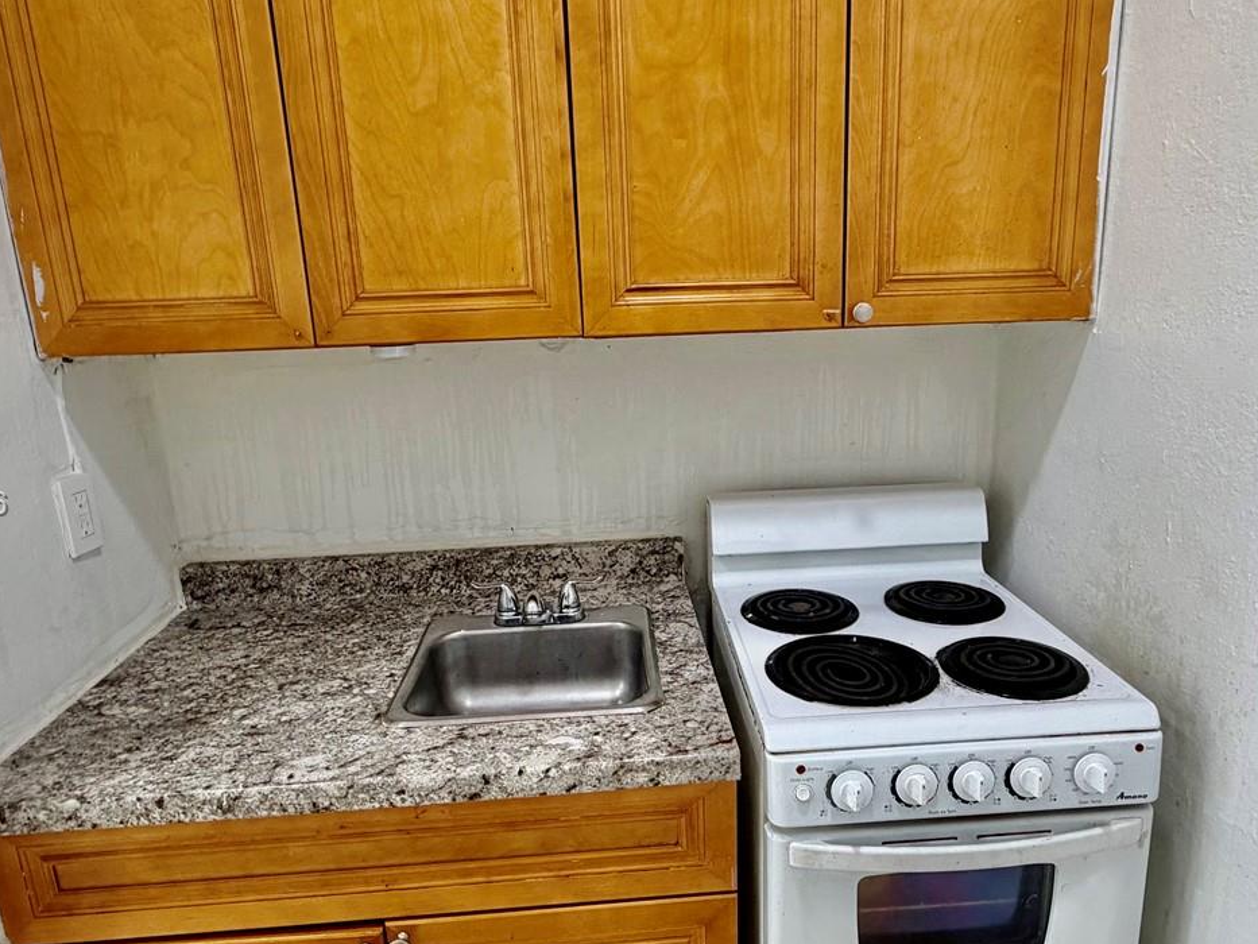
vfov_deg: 56.8
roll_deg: +1.9
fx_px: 872
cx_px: 666
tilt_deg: -14.3
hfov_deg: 71.5
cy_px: 506
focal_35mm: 24
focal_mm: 2.22
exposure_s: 1/120
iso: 200
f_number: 2.2
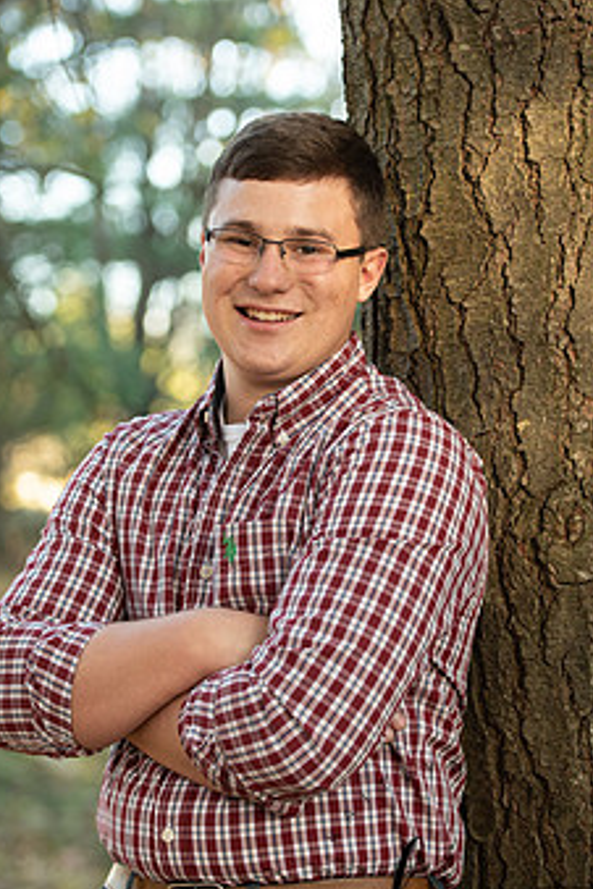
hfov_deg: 12.6
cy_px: 480
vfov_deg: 18.8
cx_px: 294
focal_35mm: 109
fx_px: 2693
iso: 400
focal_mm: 82
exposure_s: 1/125
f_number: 2.8
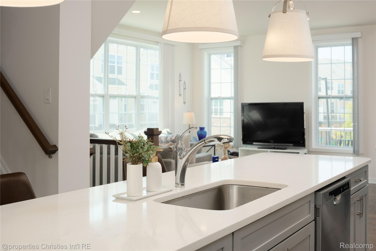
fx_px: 428
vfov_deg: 32.6
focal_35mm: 41
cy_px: 126
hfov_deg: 47.4
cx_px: 188
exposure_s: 1/250
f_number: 5.6
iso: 640
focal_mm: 27
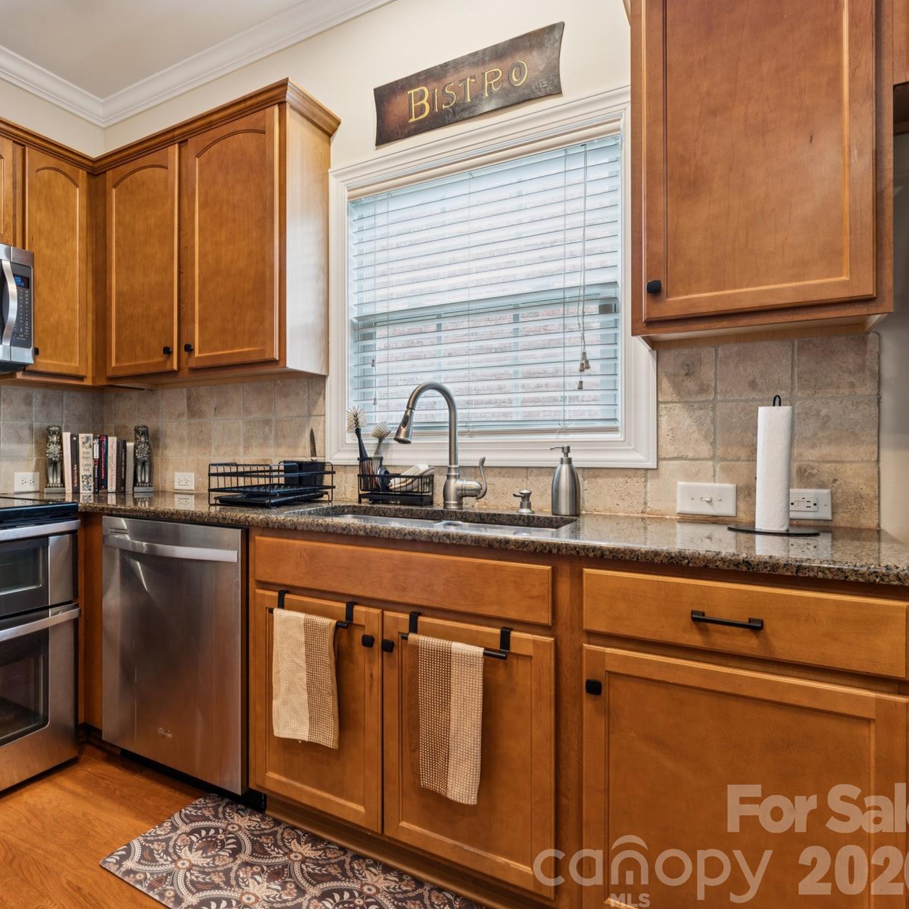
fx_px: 655
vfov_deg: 69.5
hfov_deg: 65.9
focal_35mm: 22
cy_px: 451
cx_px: 244
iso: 100
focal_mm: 16.8
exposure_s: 2
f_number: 13
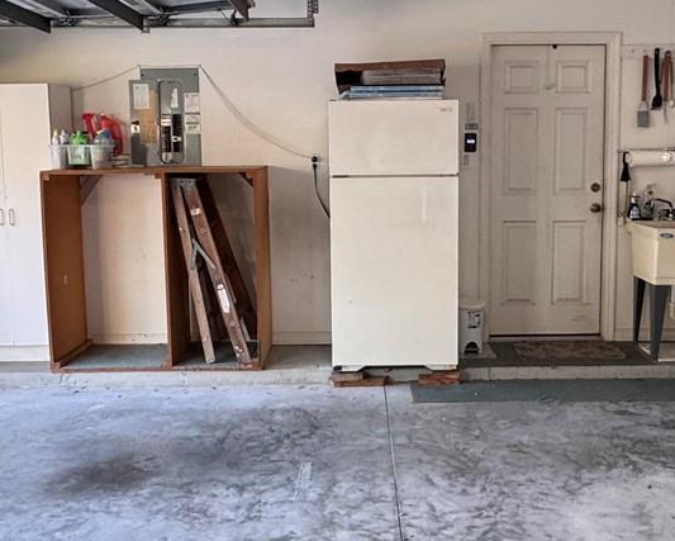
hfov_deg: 44.7
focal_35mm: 41
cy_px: 228
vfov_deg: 36.4
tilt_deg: -4.8
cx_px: 363
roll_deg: +1.1
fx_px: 820
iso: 200
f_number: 2.2
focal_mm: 2.22
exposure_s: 1/120
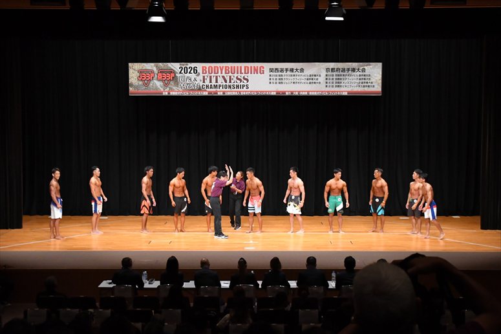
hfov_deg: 30.5
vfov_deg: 20.6
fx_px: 918
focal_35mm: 66
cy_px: 167
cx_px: 250
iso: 5000
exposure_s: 1/400
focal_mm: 44
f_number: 5.6
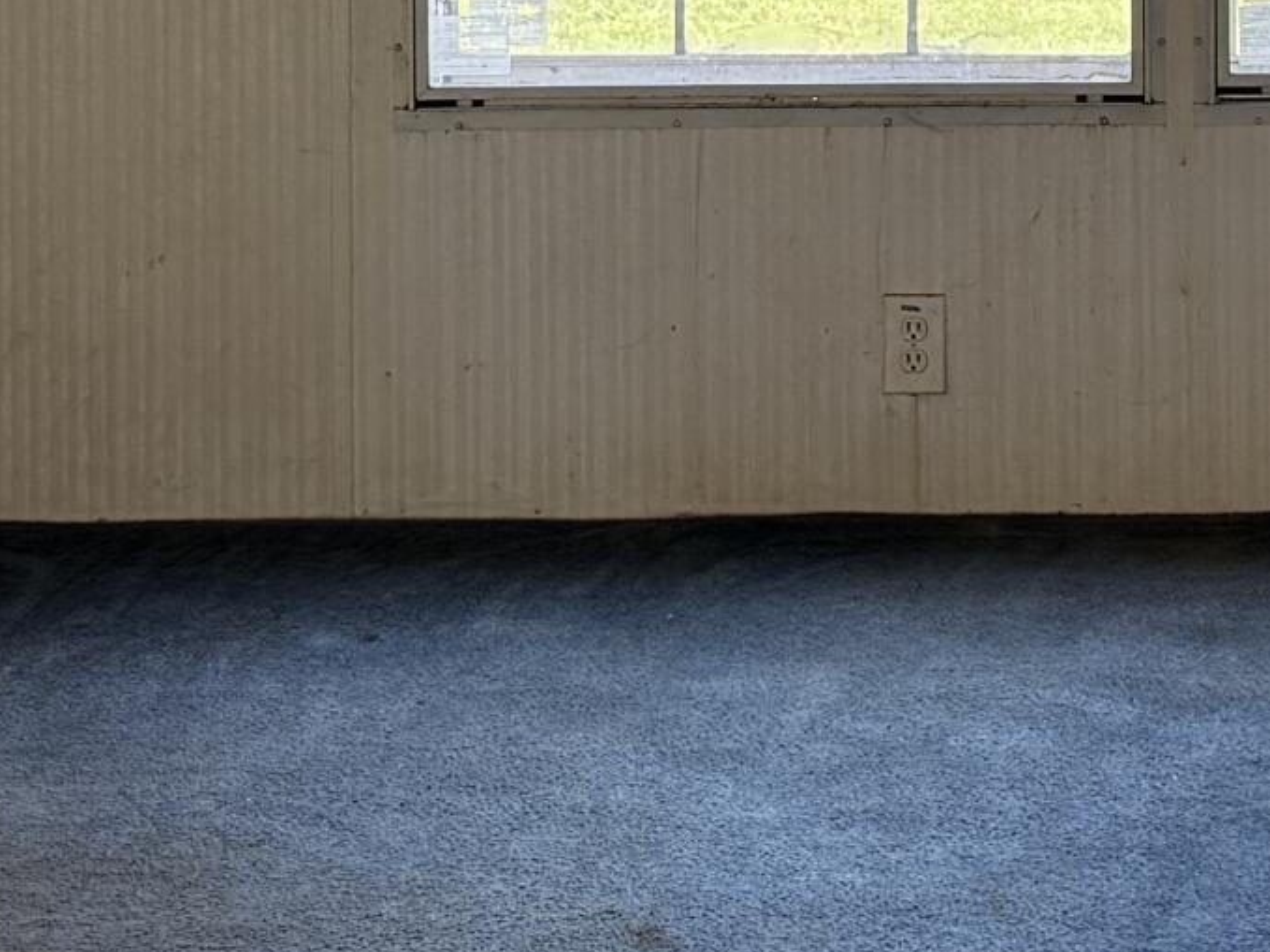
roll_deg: +0.0
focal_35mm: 106
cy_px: -447
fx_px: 3888
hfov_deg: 18.2
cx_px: 1201
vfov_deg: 13.2
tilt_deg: -3.5
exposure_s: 1/239
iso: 160
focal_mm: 6.76
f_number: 1.78
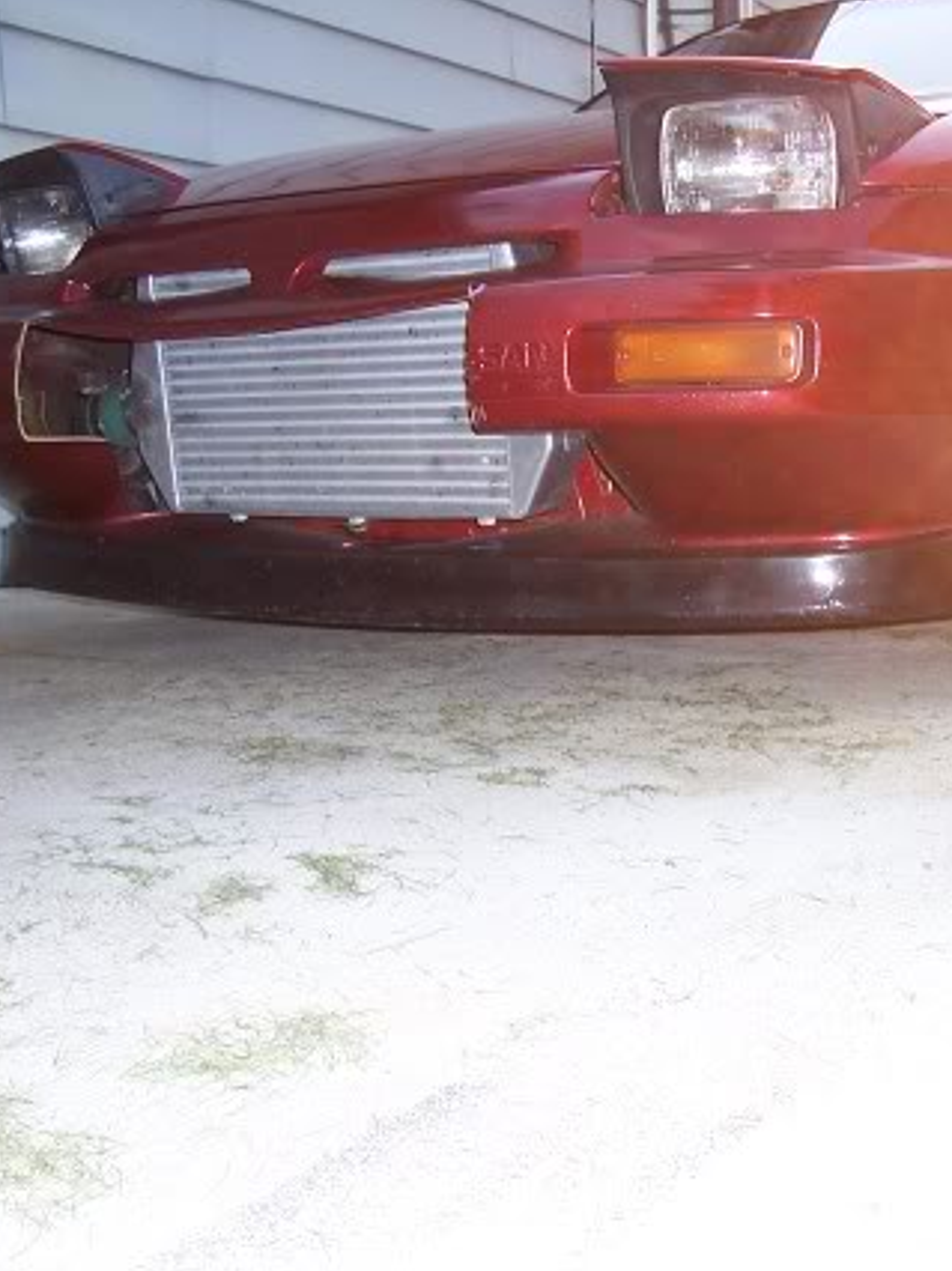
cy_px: 630
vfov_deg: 41.3
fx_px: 1688
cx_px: 773
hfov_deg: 30.7
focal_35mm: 46
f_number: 2.7
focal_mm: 5.6
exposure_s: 1/350
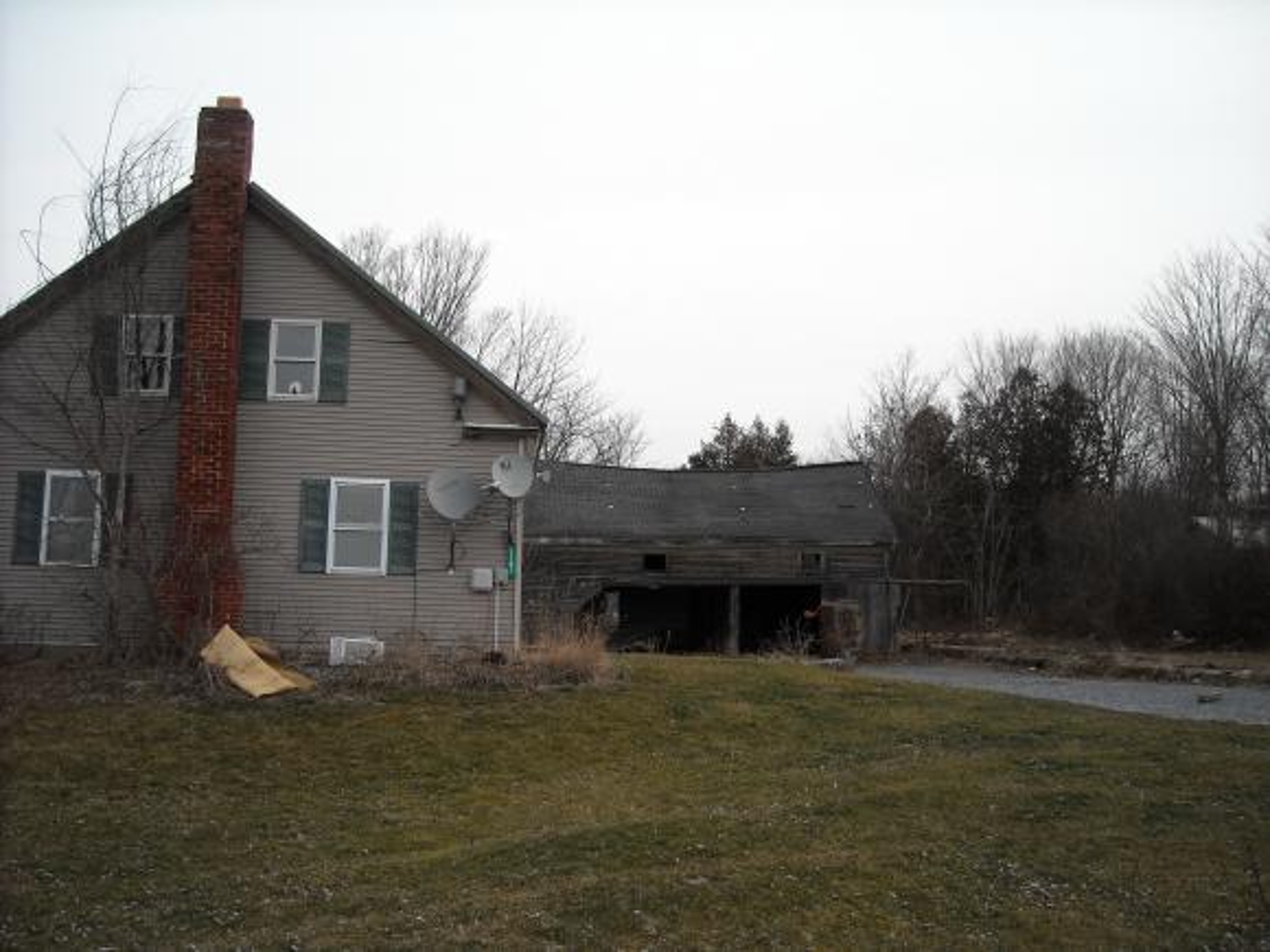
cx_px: 635
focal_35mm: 35
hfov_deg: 52.6
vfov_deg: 40.7
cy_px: 476
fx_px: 1284
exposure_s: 1/419
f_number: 2.8
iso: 64
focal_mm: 5.7
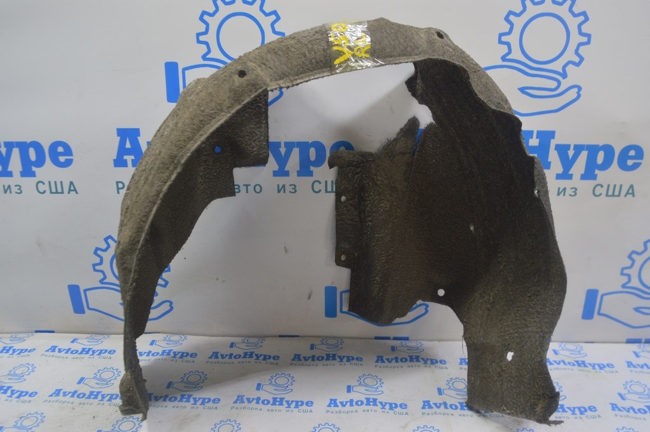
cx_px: 325
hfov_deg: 57.3
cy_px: 216
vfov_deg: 39.9
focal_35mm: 33
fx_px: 595
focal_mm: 22
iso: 400
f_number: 5.6
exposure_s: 1/20
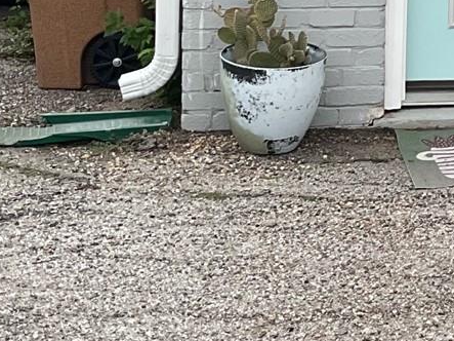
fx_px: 1757
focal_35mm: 134
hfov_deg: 13.6
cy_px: -169
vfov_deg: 10.7
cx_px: 746
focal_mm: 3
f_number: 1.8
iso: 16
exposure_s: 1/792
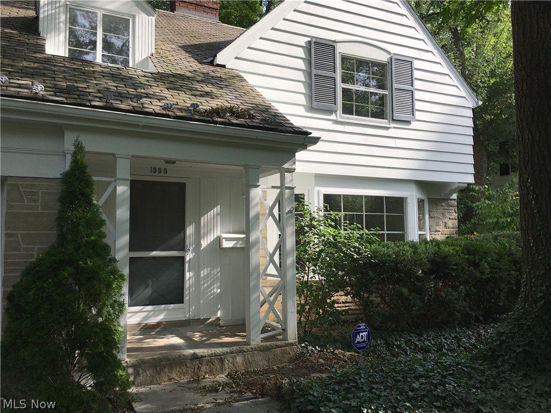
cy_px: 206
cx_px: 276
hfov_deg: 61.7
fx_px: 462
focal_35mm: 29
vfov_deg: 48.2
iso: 25
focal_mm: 4.15
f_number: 2.2
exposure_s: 1/668
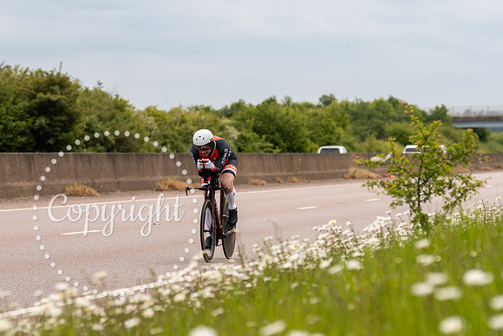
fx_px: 2691
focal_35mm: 193
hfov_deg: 10.7
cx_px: 219
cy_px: 156
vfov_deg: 7.1
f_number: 4
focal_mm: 130
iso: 125
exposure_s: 1/800
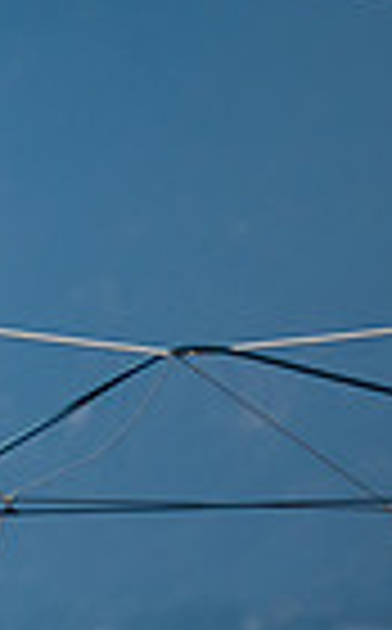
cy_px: -90
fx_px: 24356
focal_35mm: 1419
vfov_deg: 1.5
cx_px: -1608
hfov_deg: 0.9
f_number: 6.3
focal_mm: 200
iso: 160
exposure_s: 1/800
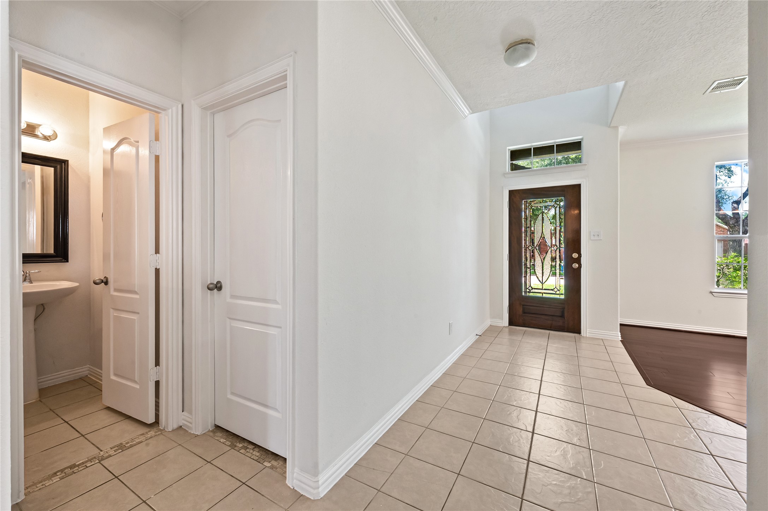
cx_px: 384
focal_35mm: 14
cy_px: 256
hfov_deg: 104.3
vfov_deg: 81.1
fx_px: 298
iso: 800
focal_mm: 14
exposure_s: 1/5
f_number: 14
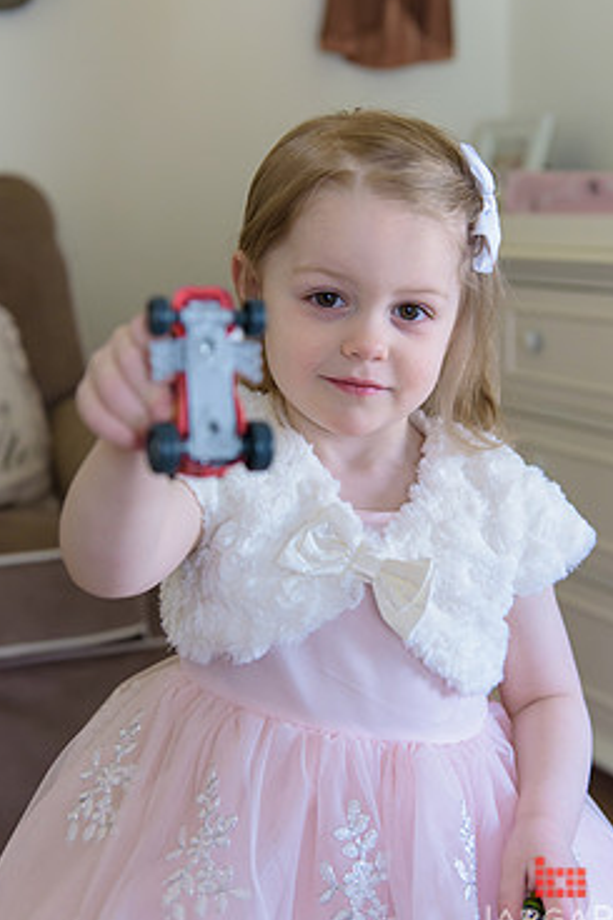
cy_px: 422
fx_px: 1406
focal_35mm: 55
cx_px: 335
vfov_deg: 36.2
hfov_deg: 24.6
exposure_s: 1/125
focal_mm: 45
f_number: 3.2
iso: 1600
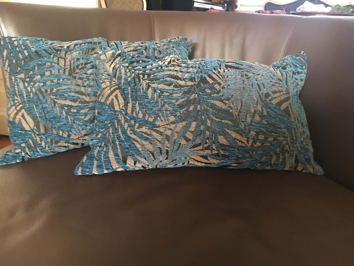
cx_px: 177
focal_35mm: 29
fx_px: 297
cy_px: 133
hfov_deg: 61.7
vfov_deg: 48.2
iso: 400
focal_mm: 4.15
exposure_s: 1/17
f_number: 2.2
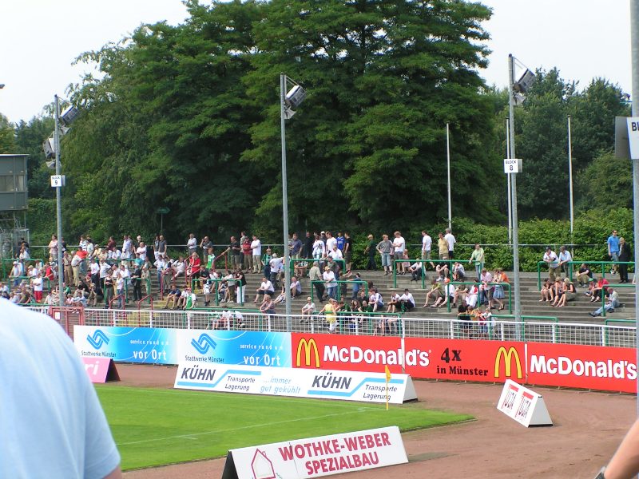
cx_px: 320
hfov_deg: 17.3
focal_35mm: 114
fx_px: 2104
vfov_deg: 13.0
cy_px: 240
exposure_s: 1/250
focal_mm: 17.4
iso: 50
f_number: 5.6
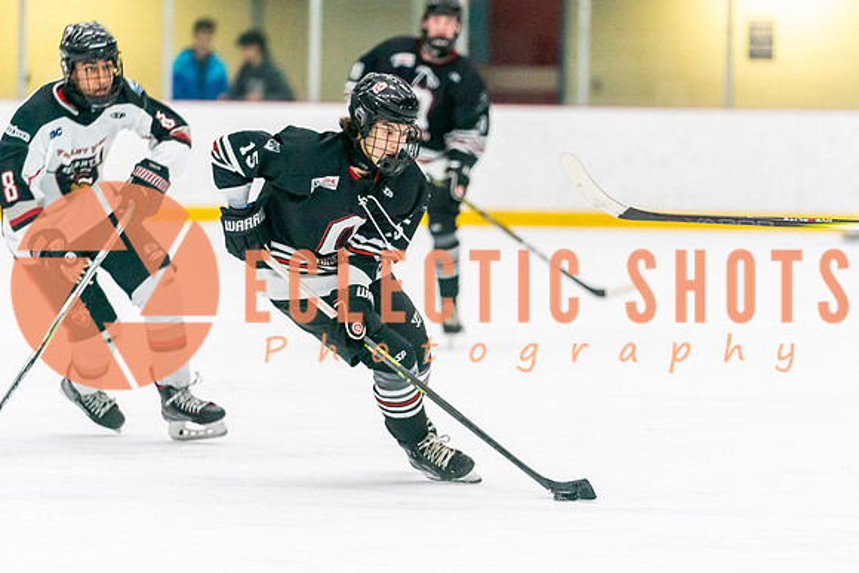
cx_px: 430
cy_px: 360
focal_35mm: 304
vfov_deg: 4.5
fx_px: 7263
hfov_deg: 6.8
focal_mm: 200
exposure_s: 1/1250
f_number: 2.8
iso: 3200
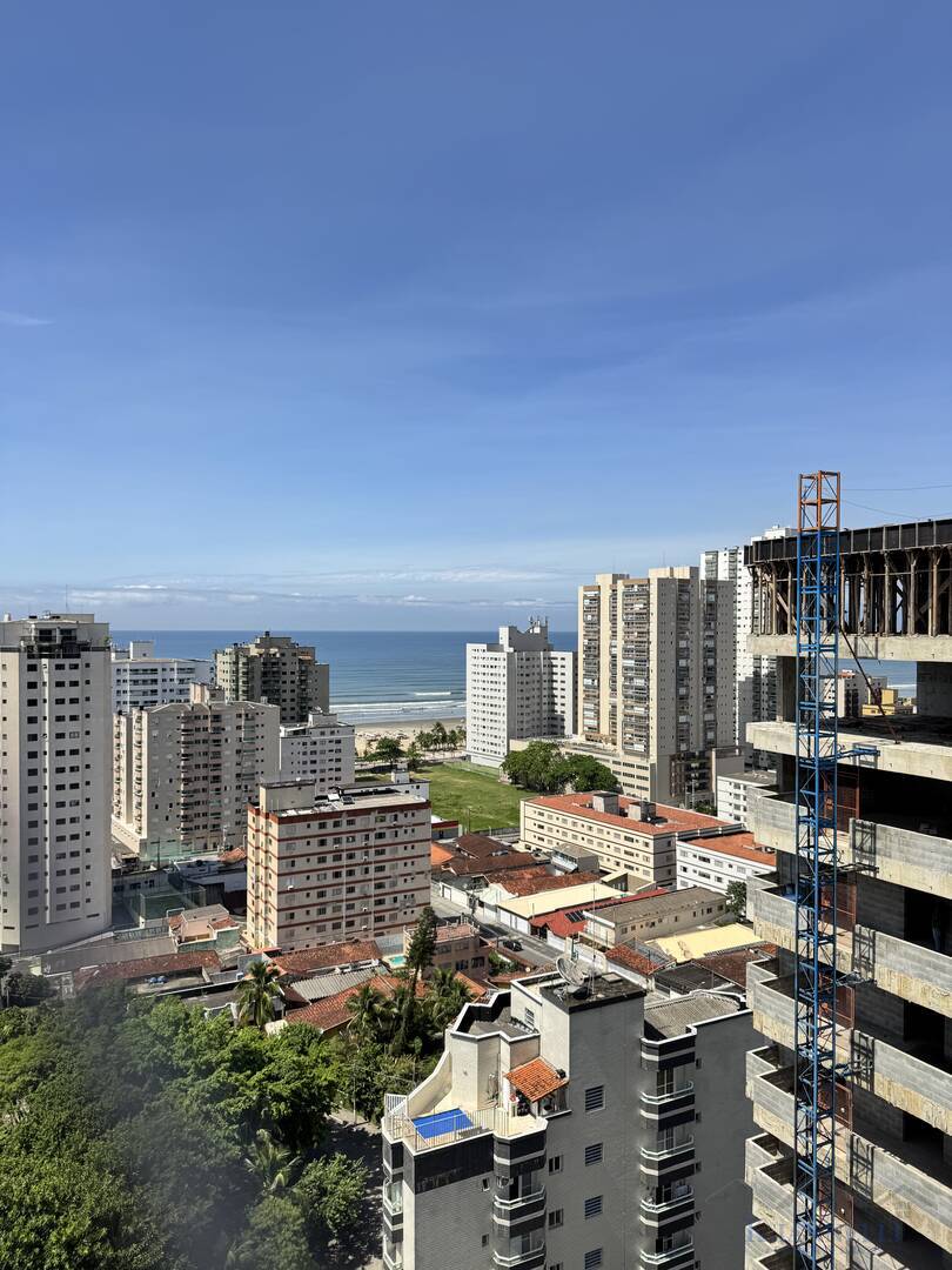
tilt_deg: -1.2
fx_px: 880
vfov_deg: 71.6
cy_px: 635
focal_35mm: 24
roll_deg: +0.0
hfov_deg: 56.8
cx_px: 476
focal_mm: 6.76
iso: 80
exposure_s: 1/4608
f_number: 1.78
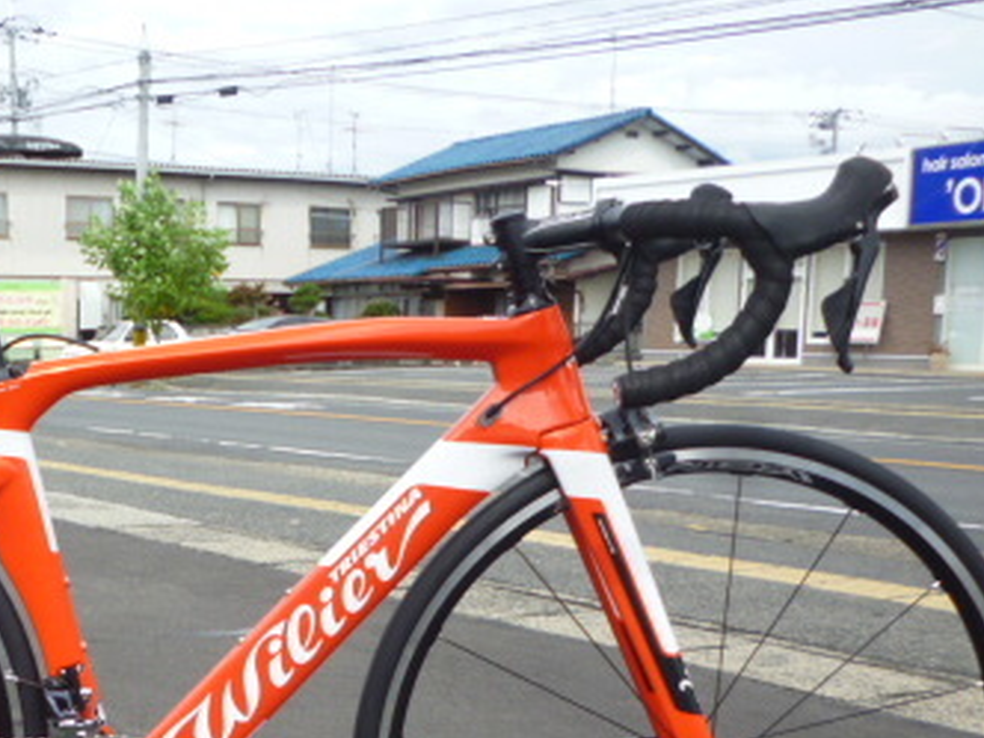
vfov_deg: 26.5
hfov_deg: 34.4
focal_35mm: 54
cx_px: 193
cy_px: 605
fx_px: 1535
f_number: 3.1
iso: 100
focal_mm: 5
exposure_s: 1/320
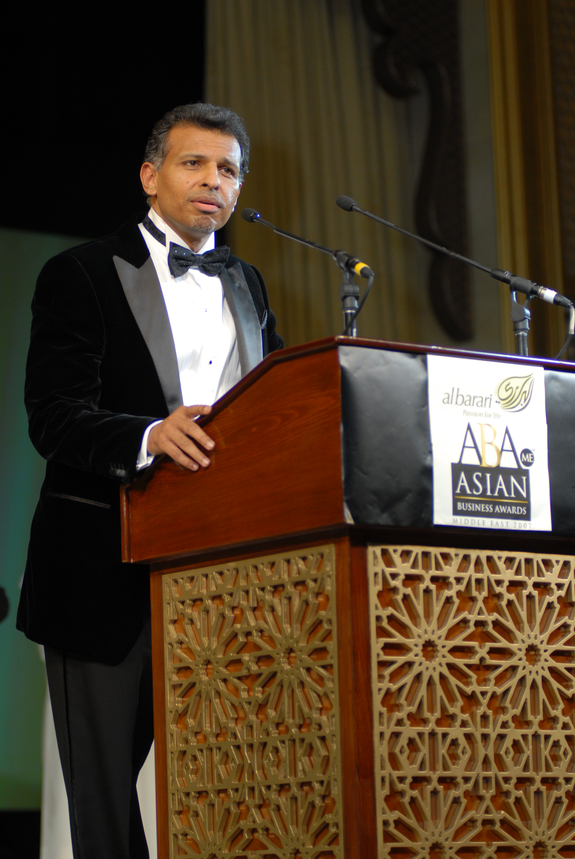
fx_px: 2867
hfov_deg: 11.5
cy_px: 430
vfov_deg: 17.0
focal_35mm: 120
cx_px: 288
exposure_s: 1/250
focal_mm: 80
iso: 250
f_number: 2.8
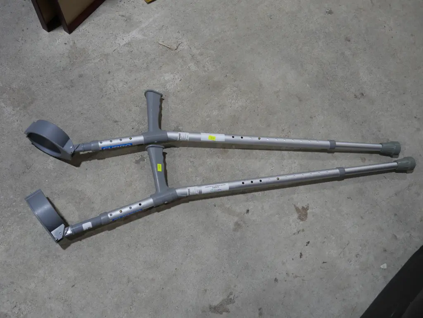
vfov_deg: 39.7
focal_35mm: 36
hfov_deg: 51.3
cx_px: 212
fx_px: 440
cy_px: 159
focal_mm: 18
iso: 200
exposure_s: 1/100
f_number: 4
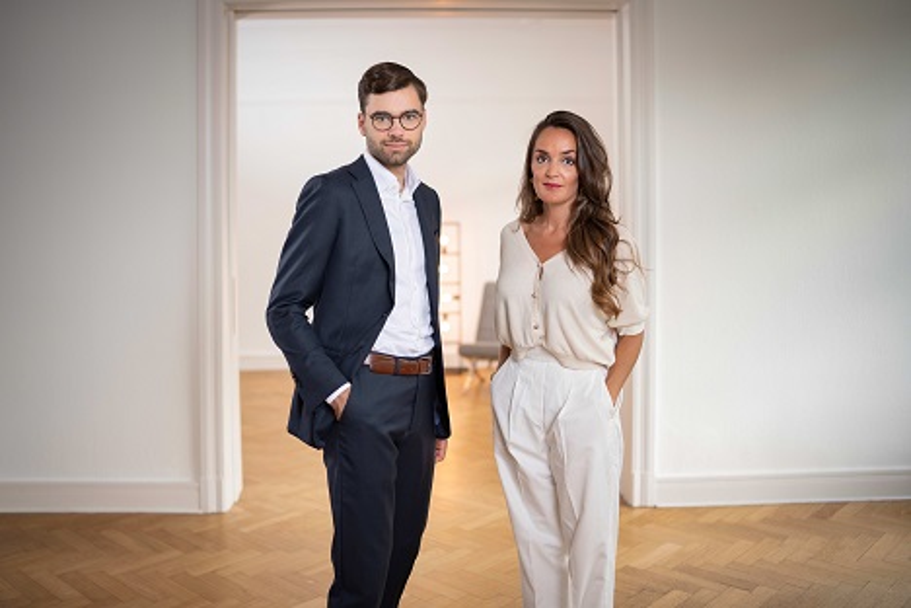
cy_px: 304
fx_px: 886
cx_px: 456
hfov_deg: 54.4
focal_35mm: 35
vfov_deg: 37.9
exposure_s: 1/250
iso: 125
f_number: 1.4
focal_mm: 35
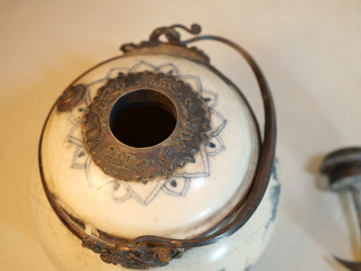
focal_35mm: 60
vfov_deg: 24.4
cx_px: 180
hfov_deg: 32.2
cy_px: 136
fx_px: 626
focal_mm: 30
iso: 250
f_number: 4
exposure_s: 1/250
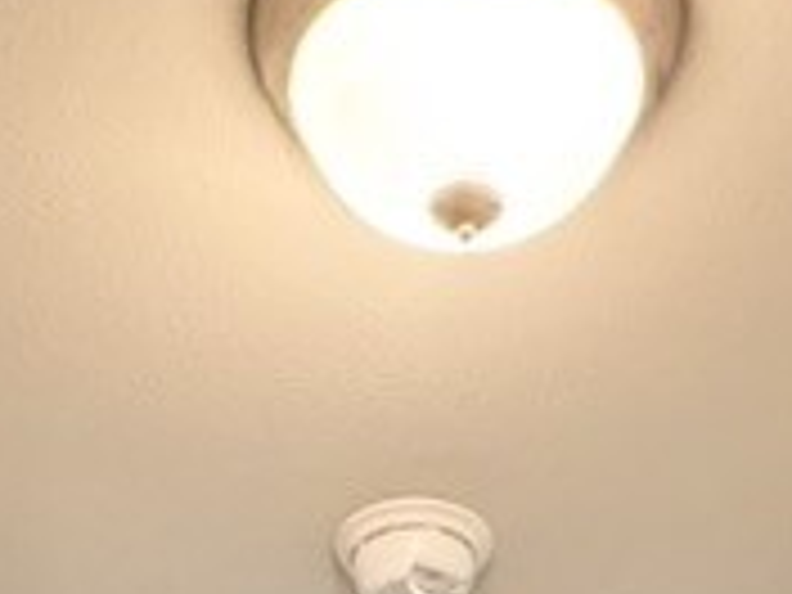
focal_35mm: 102
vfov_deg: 9.7
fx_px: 2334
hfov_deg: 19.3
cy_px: 1953
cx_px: 382
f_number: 2.2
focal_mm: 2.22
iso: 500
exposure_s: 1/60
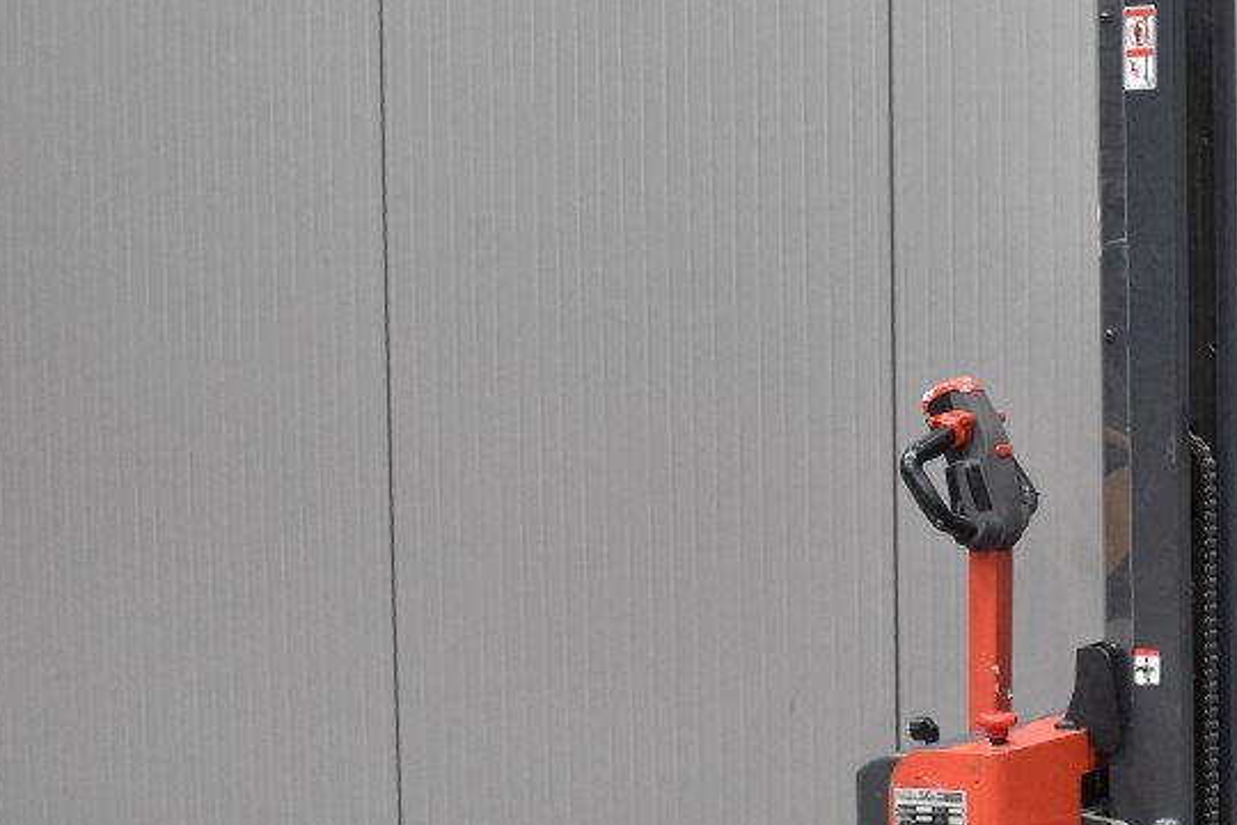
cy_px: 616
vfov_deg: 17.0
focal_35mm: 80
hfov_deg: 24.3
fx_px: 2749
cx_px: 1214
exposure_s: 1/40
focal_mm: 24
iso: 1600
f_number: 5
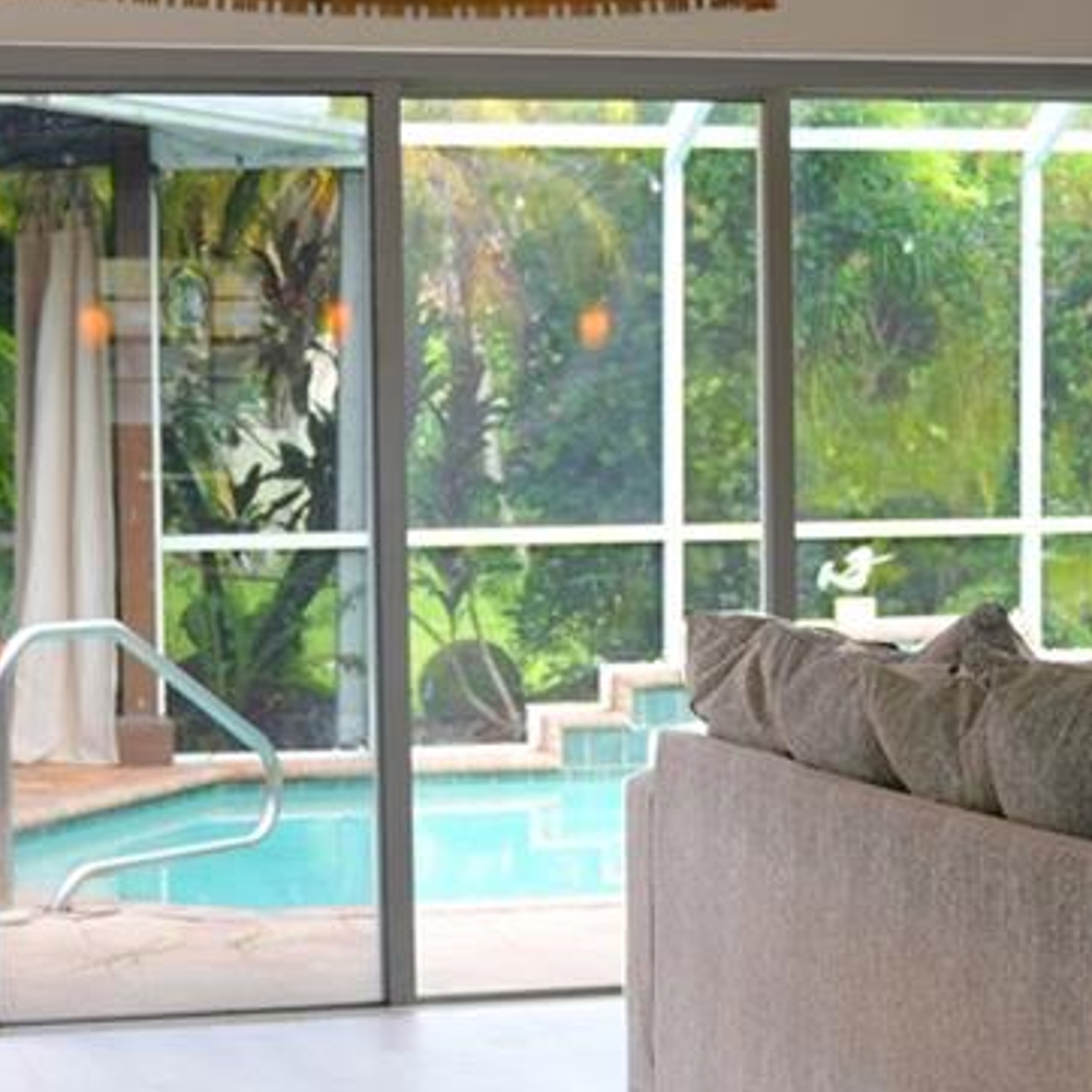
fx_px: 3605
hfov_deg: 17.2
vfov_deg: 17.2
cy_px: 486
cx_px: 790
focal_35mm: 101
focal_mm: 28
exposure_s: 1/80
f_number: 3.5
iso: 250
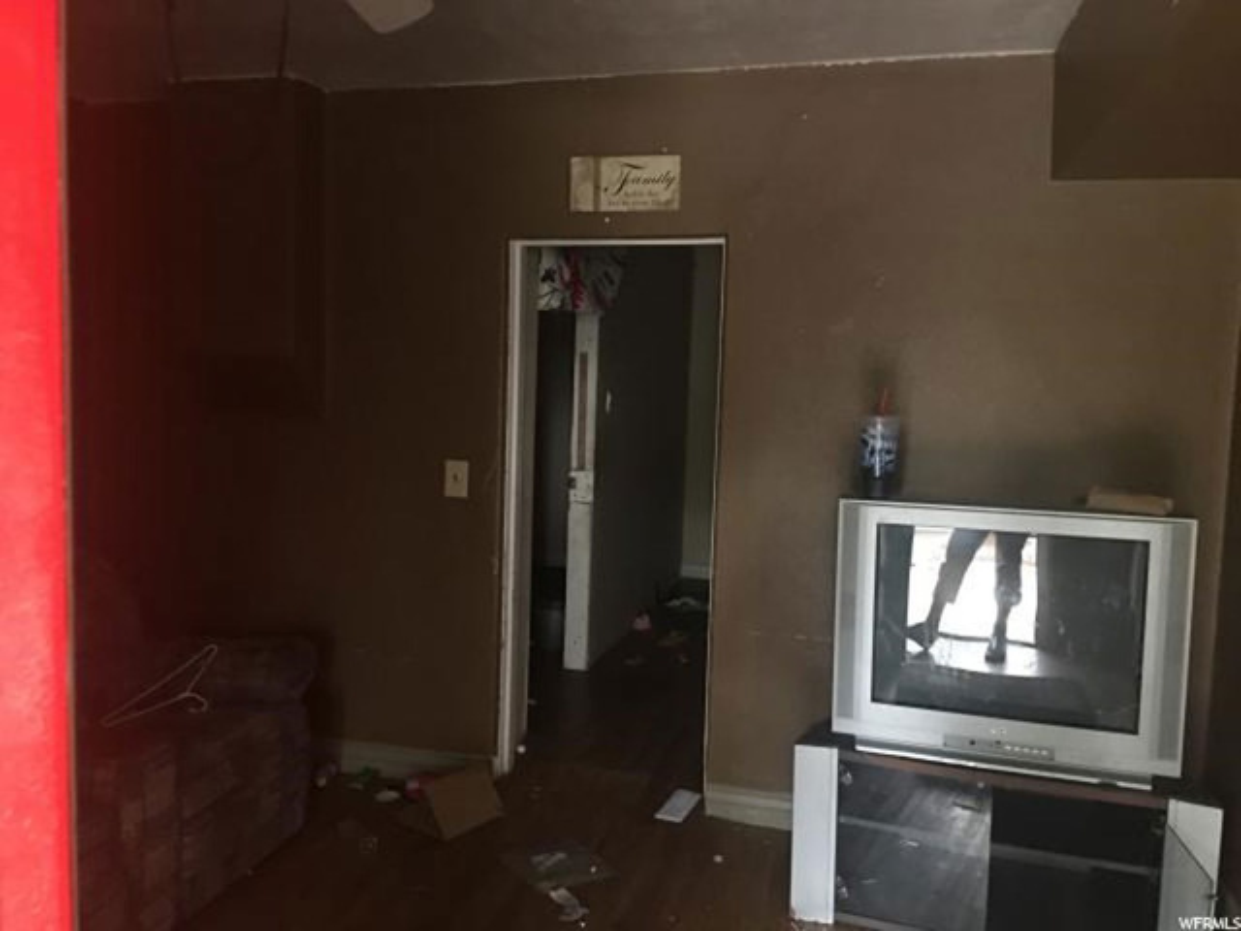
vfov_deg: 48.2
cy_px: 466
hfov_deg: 61.7
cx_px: 620
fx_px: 1040
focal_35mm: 29
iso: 80
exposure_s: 1/4
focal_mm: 4.15
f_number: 2.2
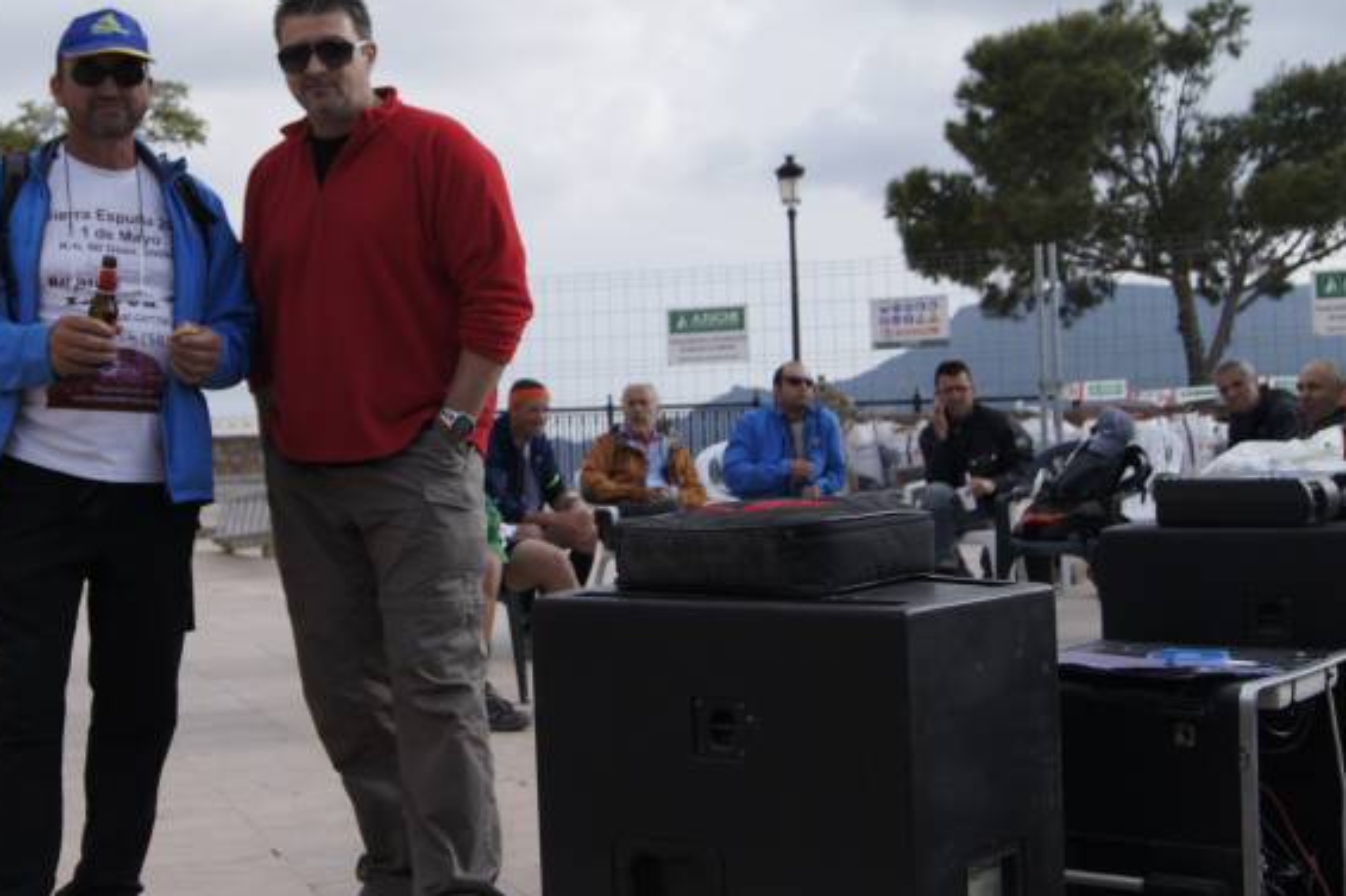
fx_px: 2018
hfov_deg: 36.3
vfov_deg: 25.0
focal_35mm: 54
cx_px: 385
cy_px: 398
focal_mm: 24
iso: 200
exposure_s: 1/1000
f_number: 5
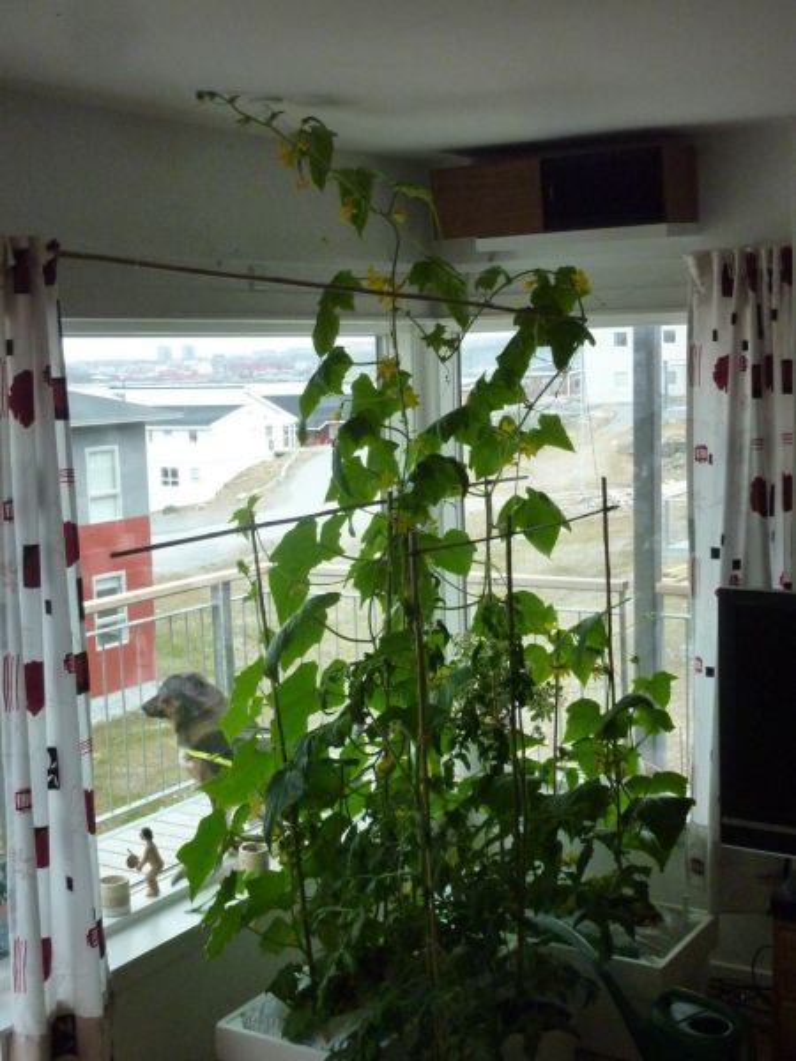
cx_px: 398
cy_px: 530
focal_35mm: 45
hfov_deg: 32.2
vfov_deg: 42.1
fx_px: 1380
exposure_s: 1/250
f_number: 3.7
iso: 500
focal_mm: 7.3
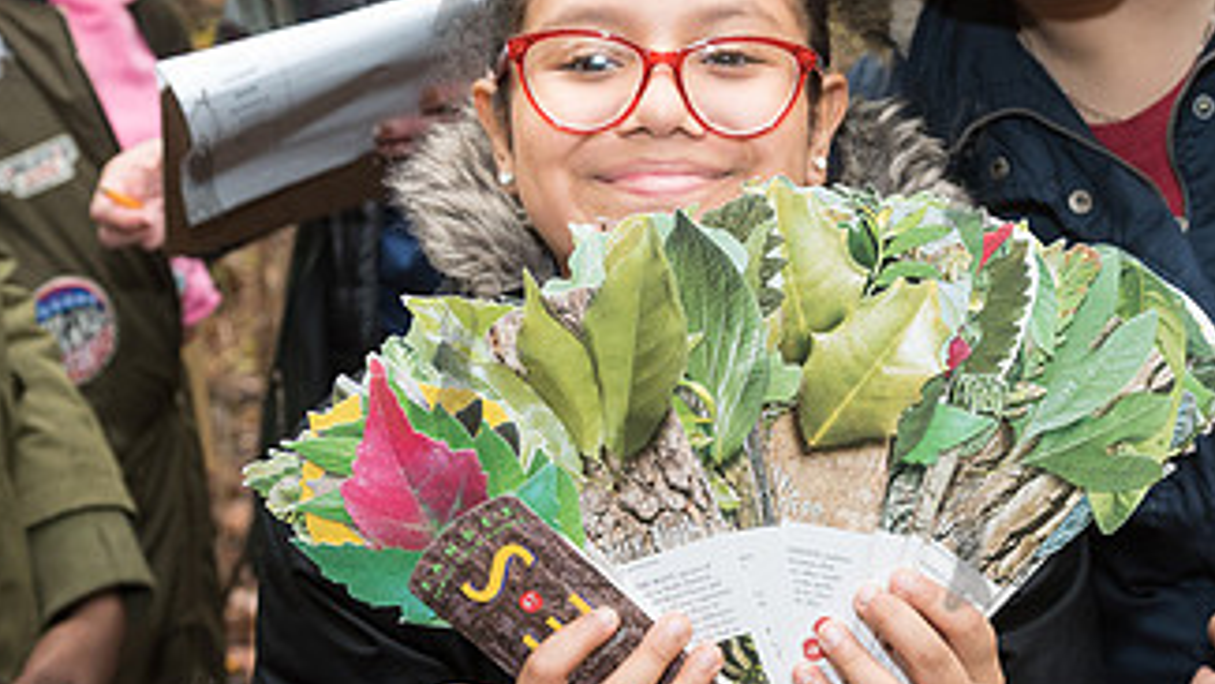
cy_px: 227
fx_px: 2385
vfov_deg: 16.3
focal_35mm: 74
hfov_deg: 28.3
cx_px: 858
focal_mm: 34
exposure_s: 1/200
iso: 1000
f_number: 5
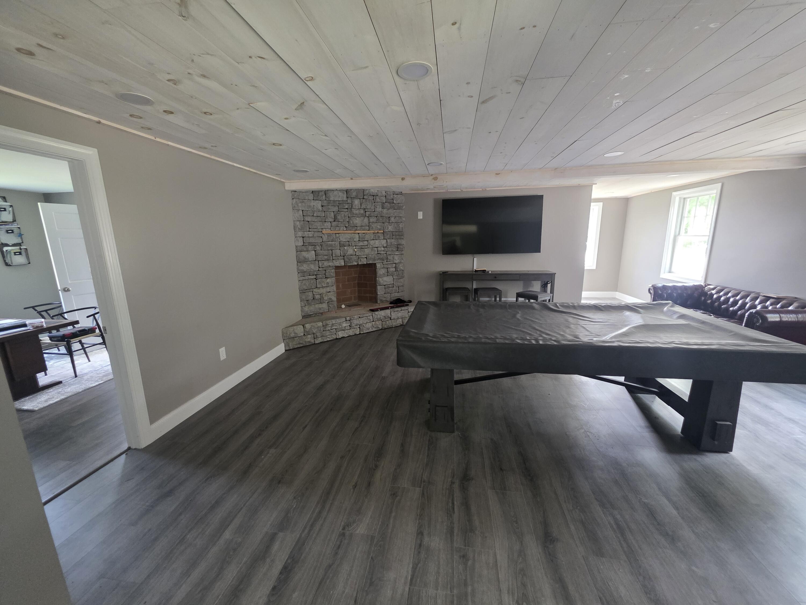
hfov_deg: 106.2
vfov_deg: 89.9
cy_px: 302
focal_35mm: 13
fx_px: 303
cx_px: 403
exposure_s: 1/60
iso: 400
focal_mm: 2.2
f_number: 1.9
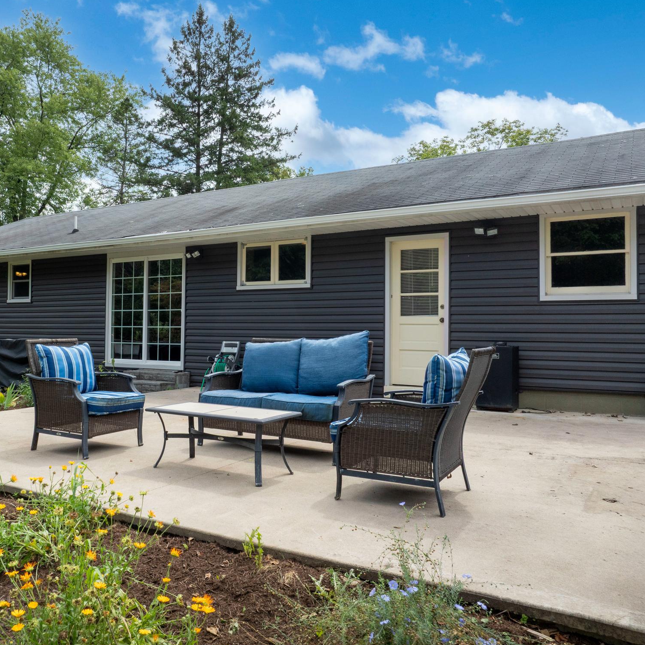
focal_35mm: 29
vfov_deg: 55.6
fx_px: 611
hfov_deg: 54.6
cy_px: 319
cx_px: 219
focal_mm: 12.29
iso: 100
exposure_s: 1/240
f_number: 7.1
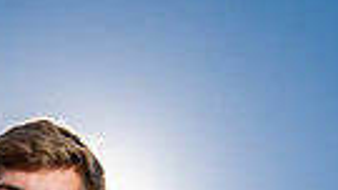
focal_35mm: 112
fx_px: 1004
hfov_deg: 18.6
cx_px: 0
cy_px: 535
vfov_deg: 9.1
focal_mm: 32
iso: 100
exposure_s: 1/250
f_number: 8
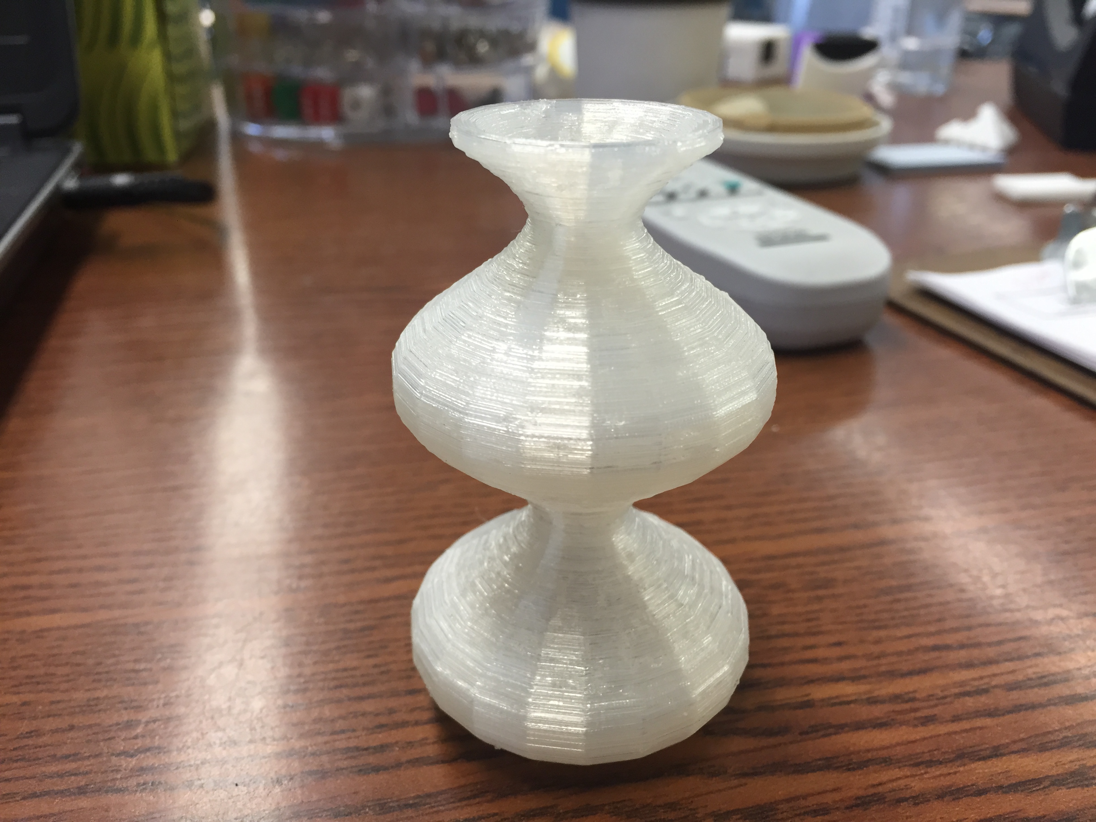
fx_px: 918
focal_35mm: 29
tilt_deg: -25.8
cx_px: 548
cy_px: 411
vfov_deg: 48.2
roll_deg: -0.2
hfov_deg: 61.7
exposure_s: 1/30
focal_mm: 4.15
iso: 80
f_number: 2.2
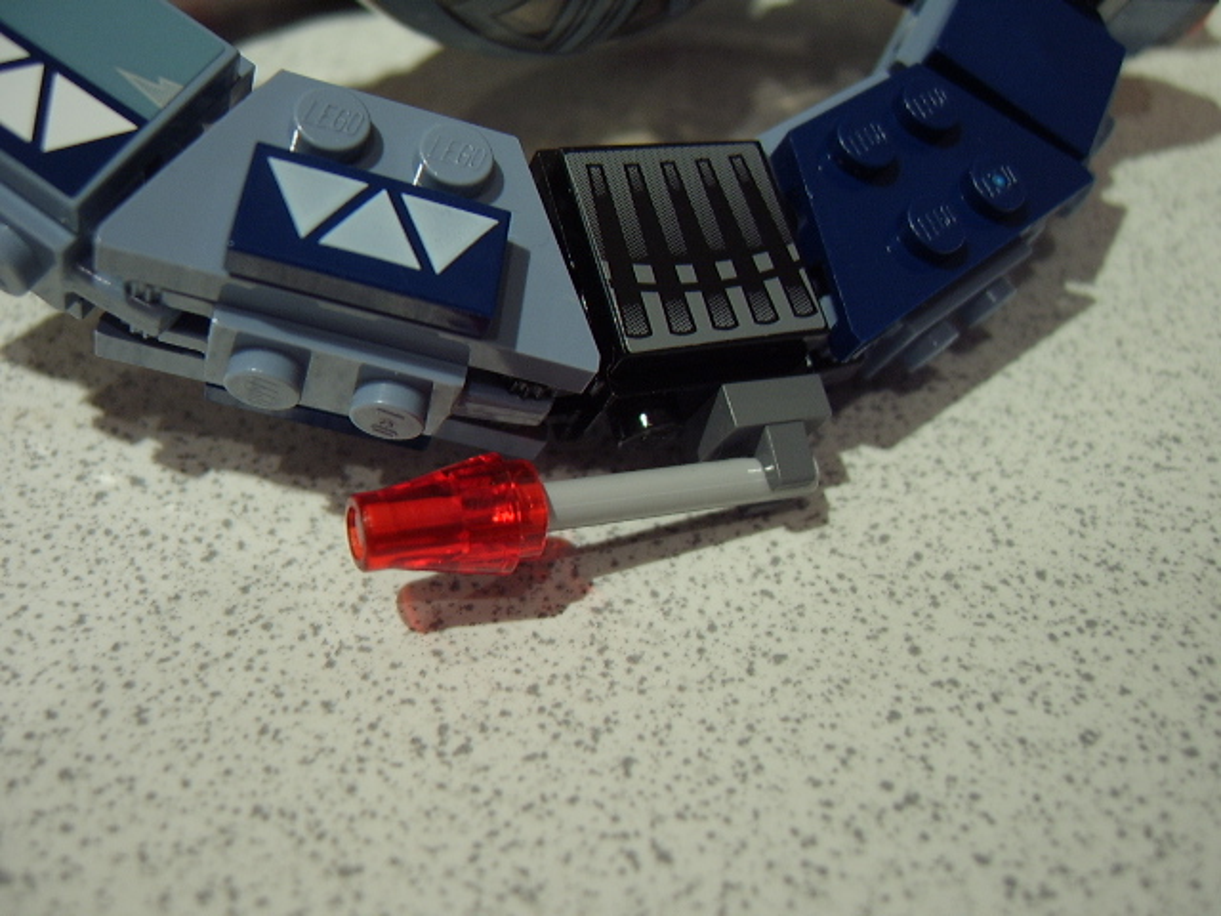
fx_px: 1093
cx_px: 610
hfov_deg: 58.4
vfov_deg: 45.4
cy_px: 458
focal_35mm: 31
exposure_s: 1/9
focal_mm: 8.13
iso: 100
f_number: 2.7
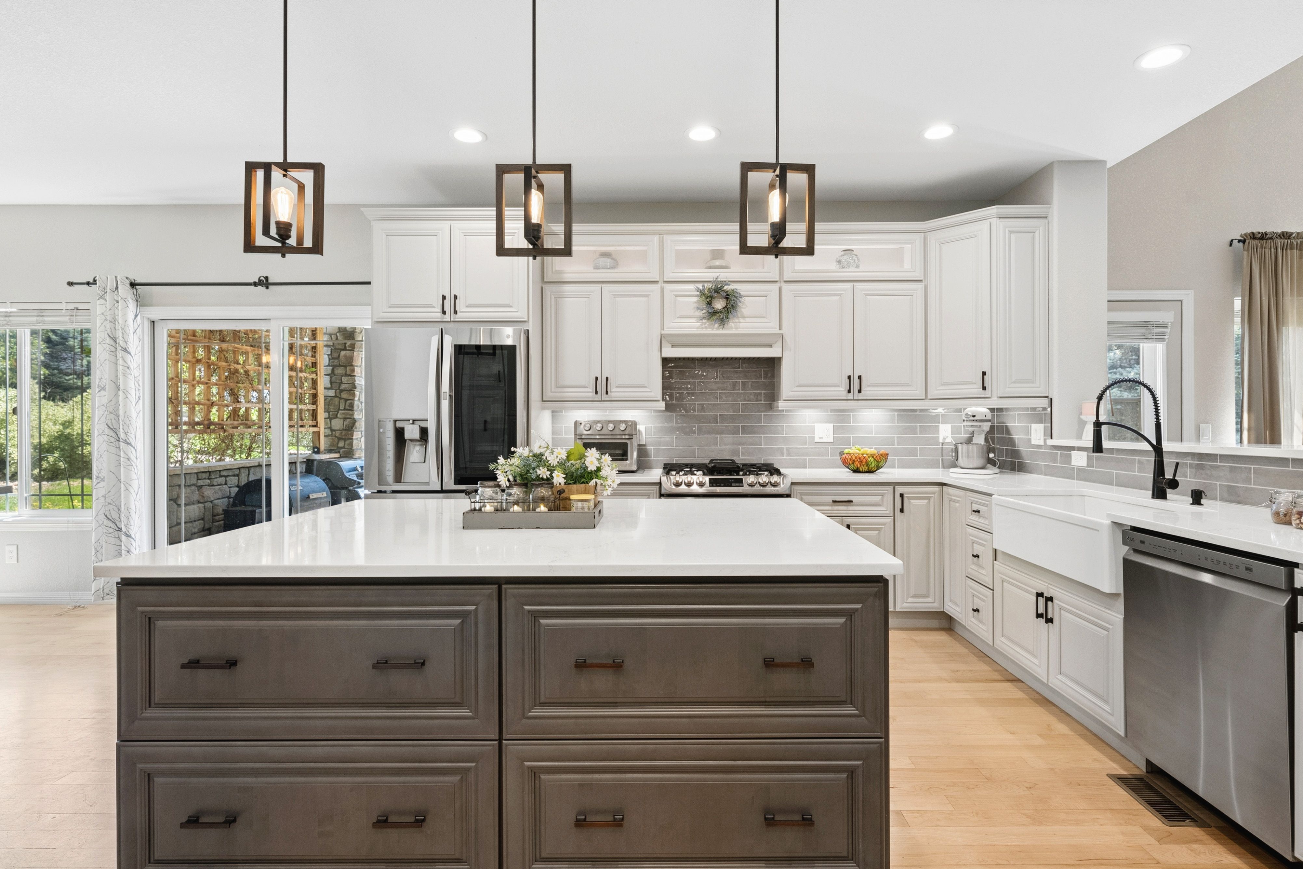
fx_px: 651
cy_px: 427
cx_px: 669
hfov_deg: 90.0
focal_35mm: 18
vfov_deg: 67.4
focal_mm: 17
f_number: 8
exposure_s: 1/50
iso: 1000
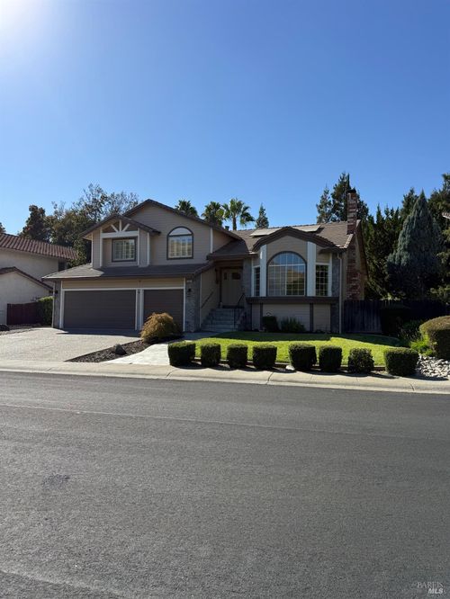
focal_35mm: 24
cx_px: 225
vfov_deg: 71.6
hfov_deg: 56.8
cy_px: 300
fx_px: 416
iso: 80
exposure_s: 1/4405
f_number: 1.78
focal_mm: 6.76
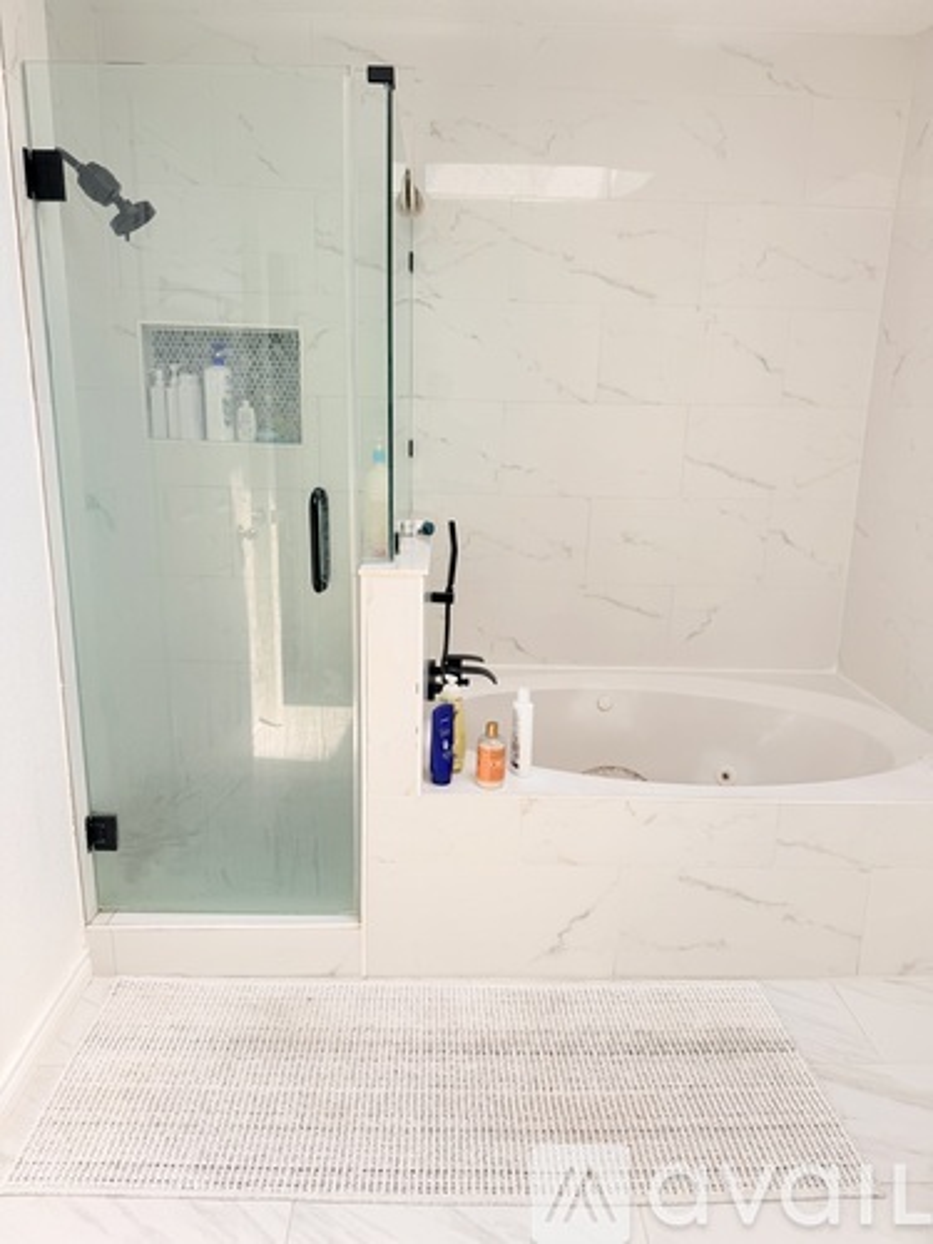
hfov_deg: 56.8
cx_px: 466
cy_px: 622
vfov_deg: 71.6
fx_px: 862
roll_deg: -1.3
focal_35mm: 24
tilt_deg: -13.9
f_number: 1.78
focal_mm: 6.76
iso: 64
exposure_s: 1/226
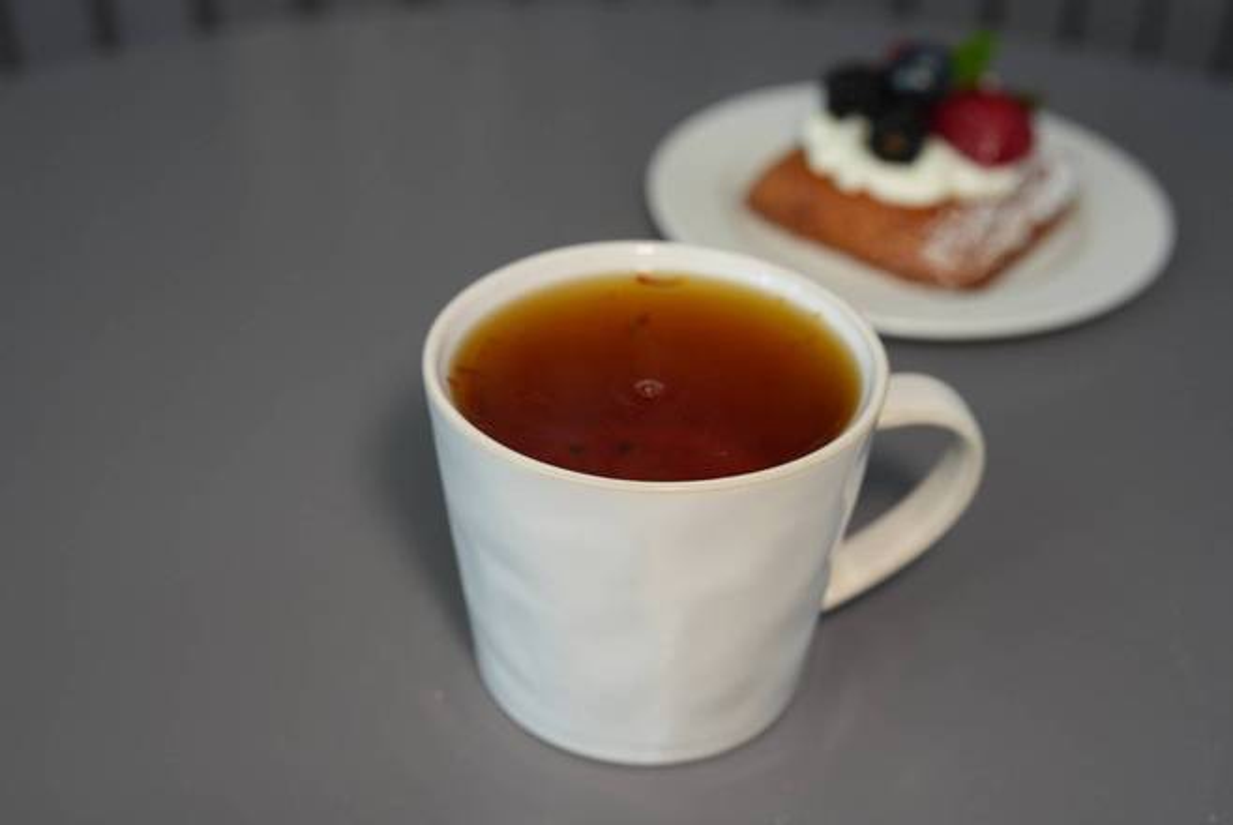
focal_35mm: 50
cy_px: 412
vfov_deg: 27.0
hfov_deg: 39.6
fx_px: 1714
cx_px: 616
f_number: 4
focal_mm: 50
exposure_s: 1/160
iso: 1250
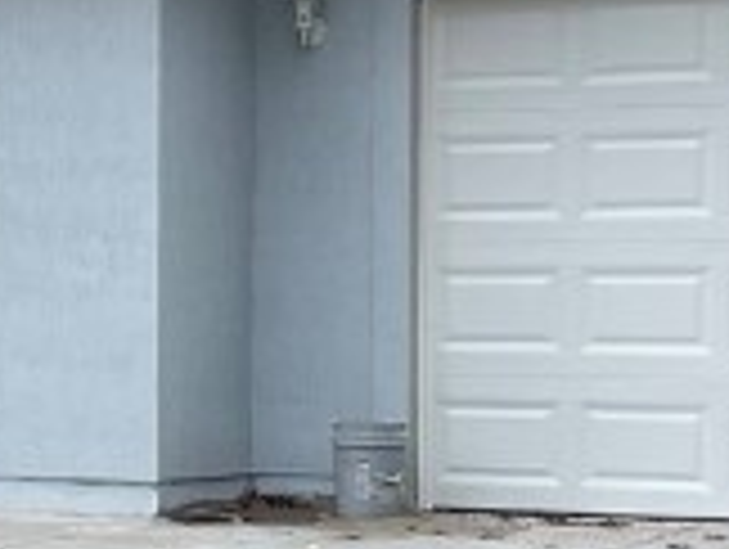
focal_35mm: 164
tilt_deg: +1.4
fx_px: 3459
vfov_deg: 9.1
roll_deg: -0.9
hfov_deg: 11.6
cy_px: 266
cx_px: -284
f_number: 1.6
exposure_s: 1/1597
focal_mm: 5.1
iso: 32
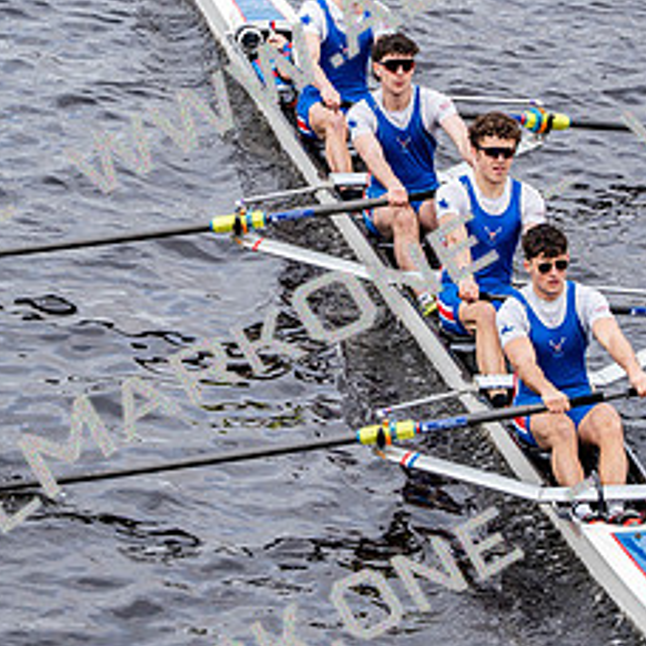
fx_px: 9142
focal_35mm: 433
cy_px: 203
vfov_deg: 4.0
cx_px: 414
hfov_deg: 4.0
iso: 250
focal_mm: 200
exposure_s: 1/2000
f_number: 2.8
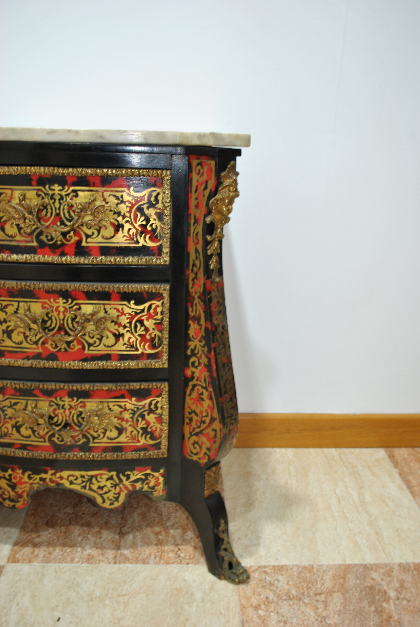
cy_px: 314
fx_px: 576
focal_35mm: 33
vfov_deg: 57.2
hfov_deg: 40.1
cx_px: 210
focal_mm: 22
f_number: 3.8
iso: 200
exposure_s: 1/6
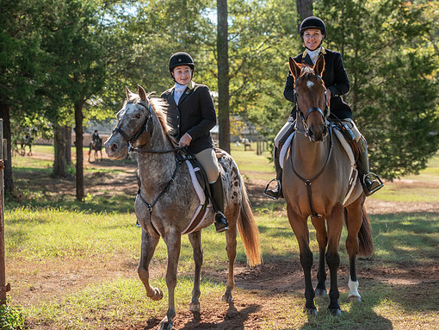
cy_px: 165
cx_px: 229
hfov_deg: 20.9
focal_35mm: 94
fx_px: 1193
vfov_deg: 15.7
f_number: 4
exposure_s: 1/320
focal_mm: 86
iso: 280
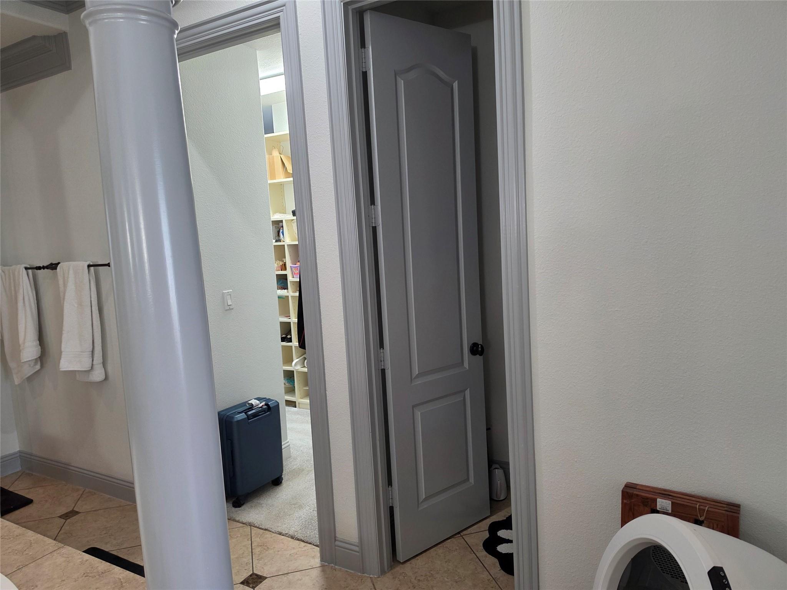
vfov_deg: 58.9
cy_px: 295
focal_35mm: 23
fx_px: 523
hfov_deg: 73.9
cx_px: 394
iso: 160
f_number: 1.4
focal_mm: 6.5
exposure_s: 1/120
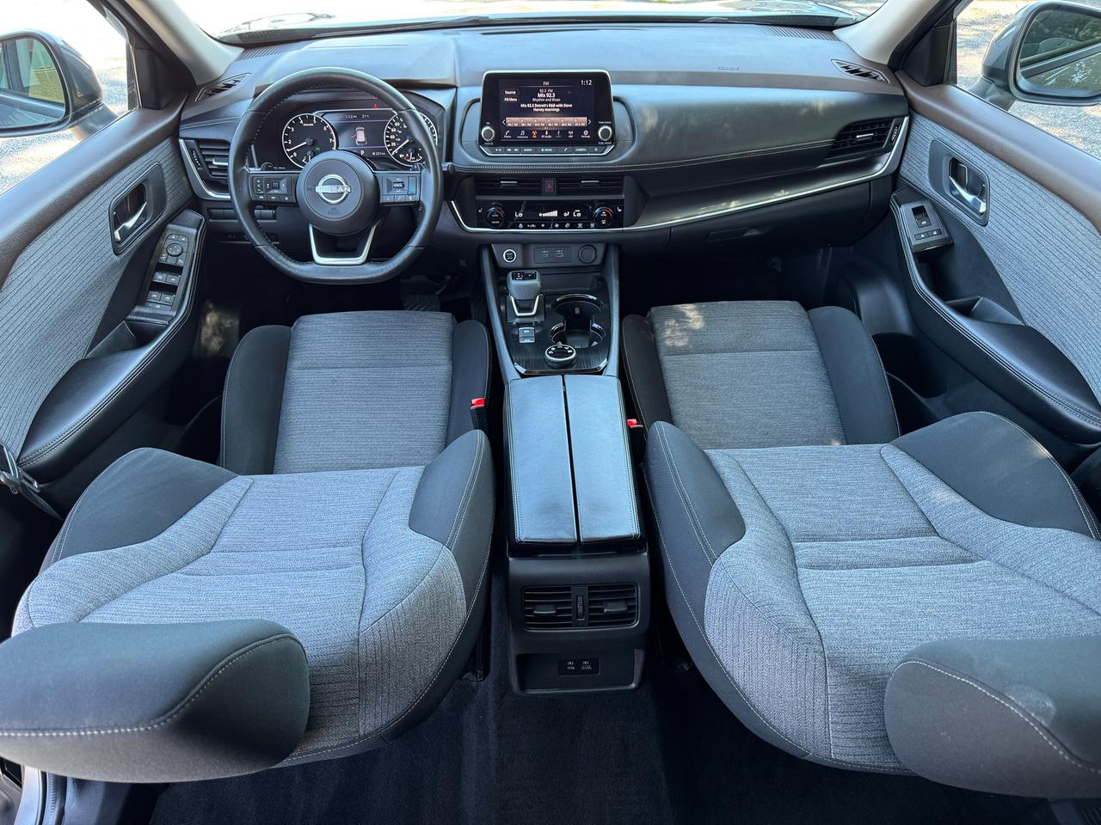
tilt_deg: -38.9
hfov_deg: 71.6
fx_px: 763
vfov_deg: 56.8
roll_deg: +0.9
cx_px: 550
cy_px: 412
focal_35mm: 24
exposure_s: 1/121
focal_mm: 6.76
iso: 200
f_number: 1.78
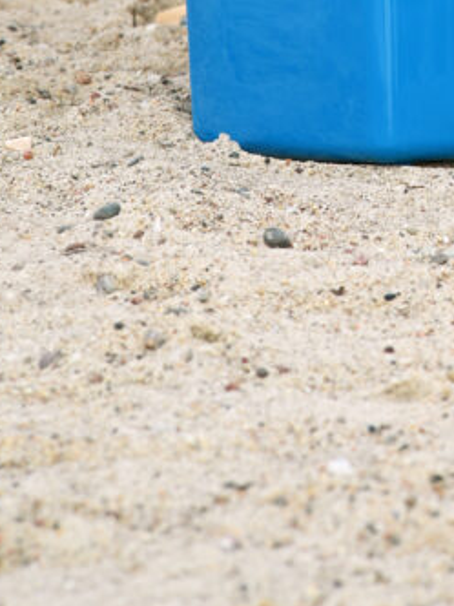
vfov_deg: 7.7
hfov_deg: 5.9
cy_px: -323
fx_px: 4407
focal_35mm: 252
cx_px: 509
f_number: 6.3
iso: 125
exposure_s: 1/200
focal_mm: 85
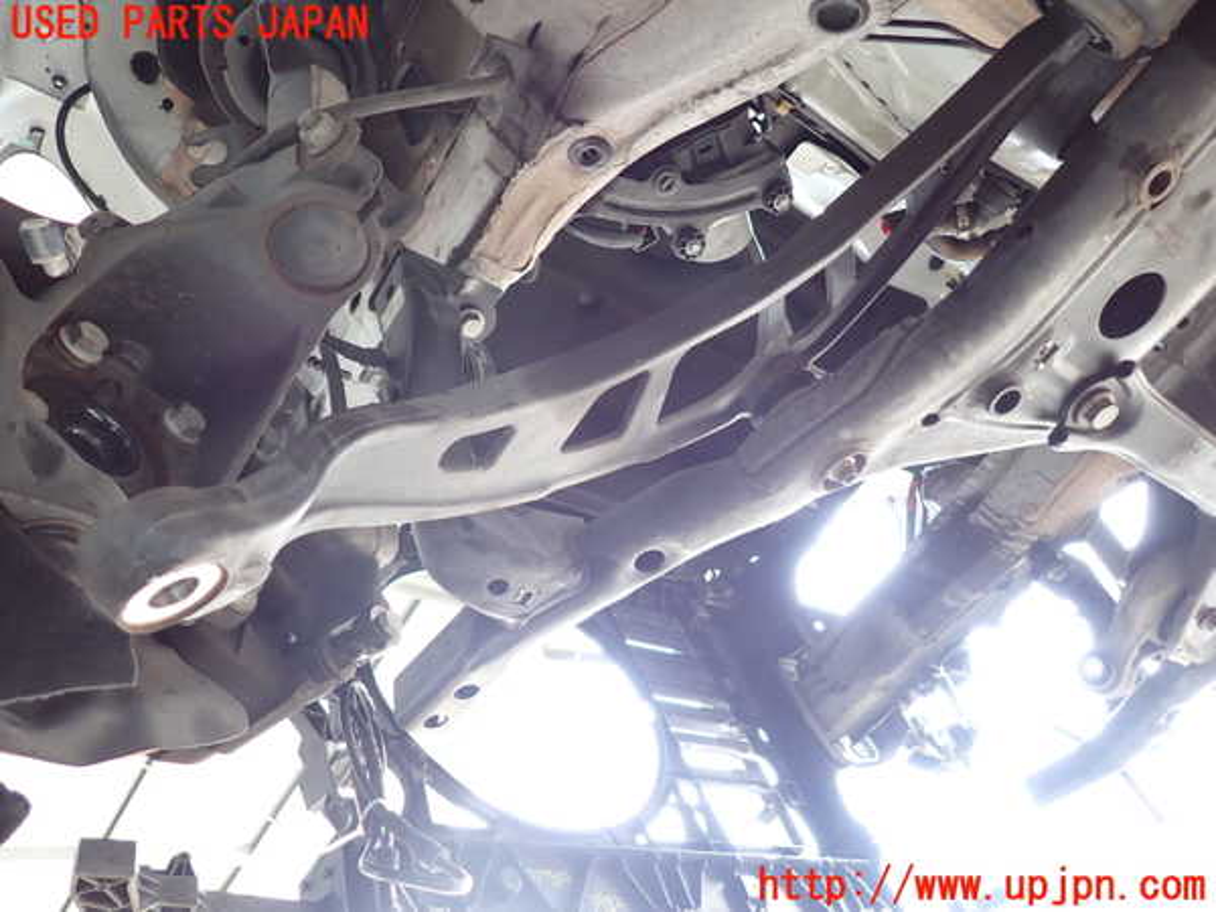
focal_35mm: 25
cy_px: 456
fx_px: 878
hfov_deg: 69.4
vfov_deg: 54.9
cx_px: 608
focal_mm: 4.5
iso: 160
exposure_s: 1/60
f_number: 2
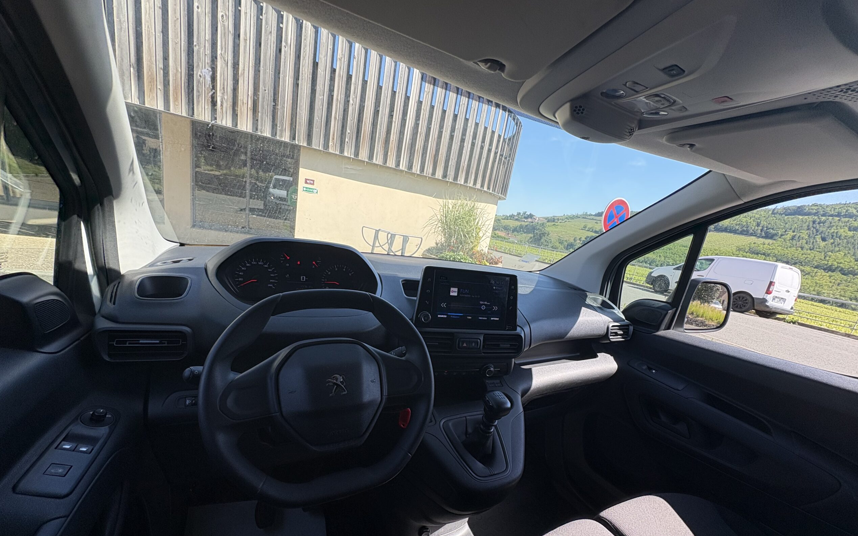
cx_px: 428
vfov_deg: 74.4
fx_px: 351
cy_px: 307
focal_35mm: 15
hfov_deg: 101.5
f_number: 2.2
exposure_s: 1/476
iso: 50
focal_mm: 2.22
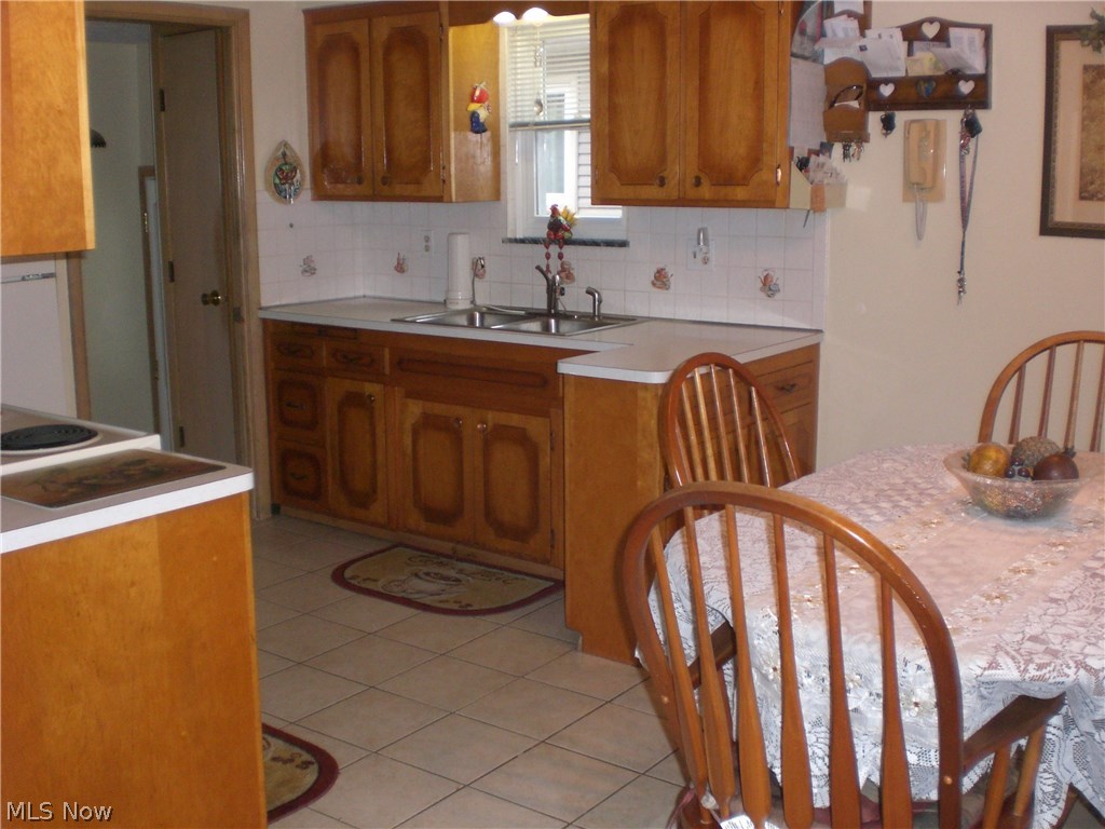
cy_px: 414
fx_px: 1213
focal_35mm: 38
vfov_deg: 37.7
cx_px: 552
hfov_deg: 49.0
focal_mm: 6.3
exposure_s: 1/60
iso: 200
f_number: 3.1
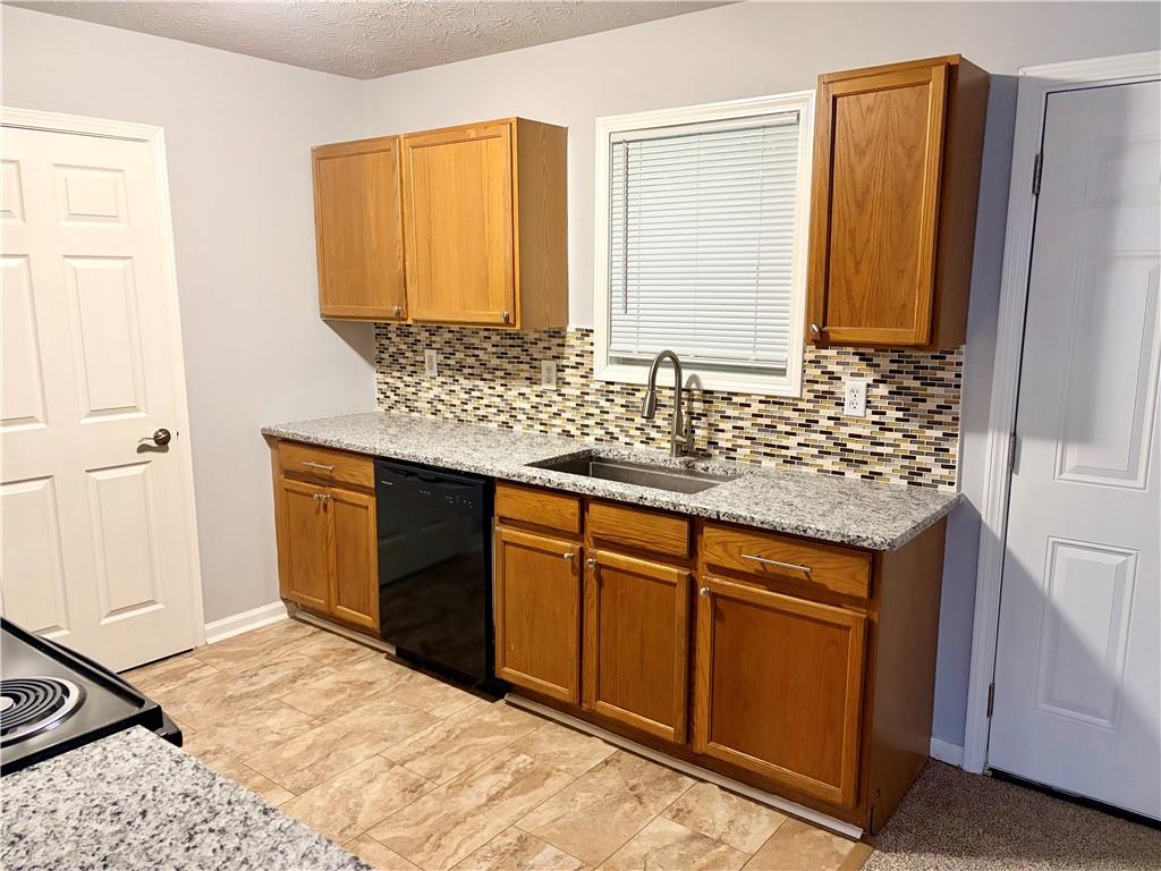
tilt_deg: -9.9
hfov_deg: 67.3
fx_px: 872
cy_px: 436
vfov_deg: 53.1
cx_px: 580
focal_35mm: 26
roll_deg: +0.1
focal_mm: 5.96
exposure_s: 1/40
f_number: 1.6
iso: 500
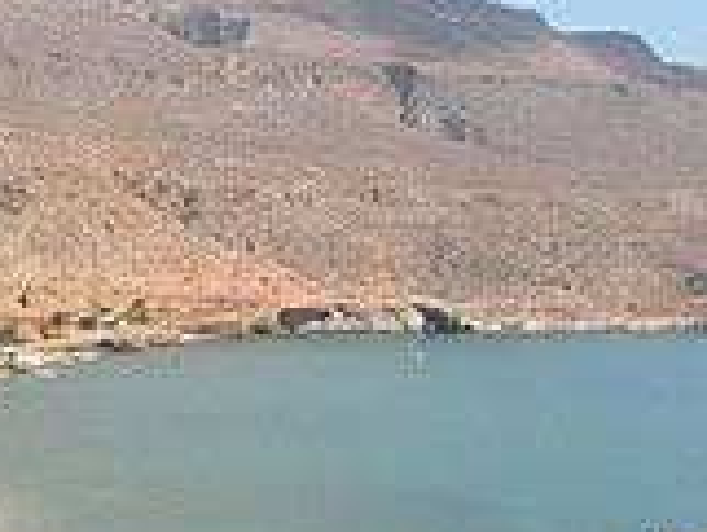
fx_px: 2167
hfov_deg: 18.3
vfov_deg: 14.0
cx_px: 119
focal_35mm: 106
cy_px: 207
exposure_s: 1/400
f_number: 5.6
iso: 50
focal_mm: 6.3
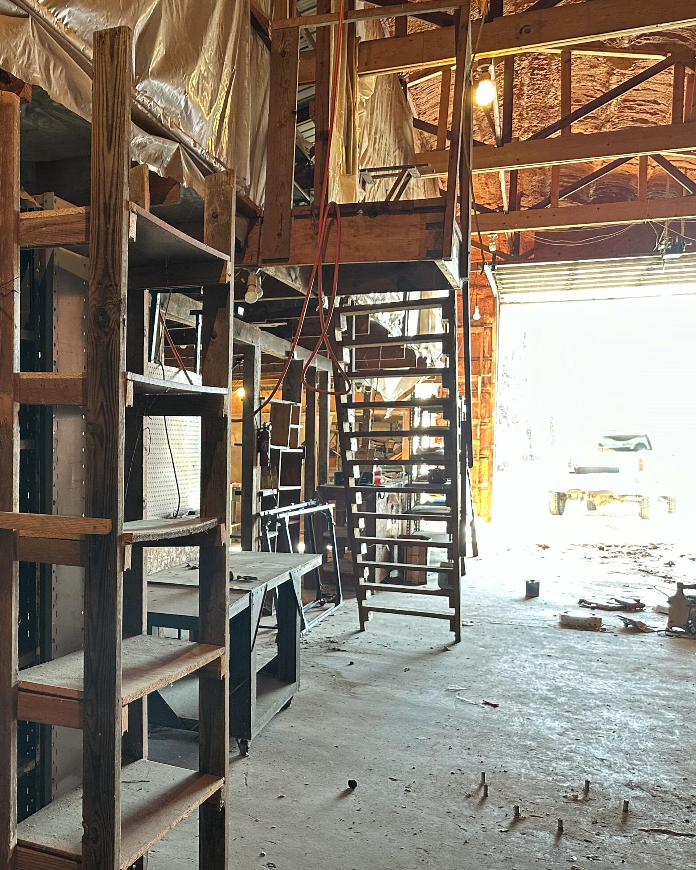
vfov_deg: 50.2
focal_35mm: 36
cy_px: 481
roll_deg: -0.6
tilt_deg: -1.2
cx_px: 75
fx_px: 927
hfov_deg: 38.5
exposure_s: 1/60
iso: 320
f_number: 1.78
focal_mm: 6.86
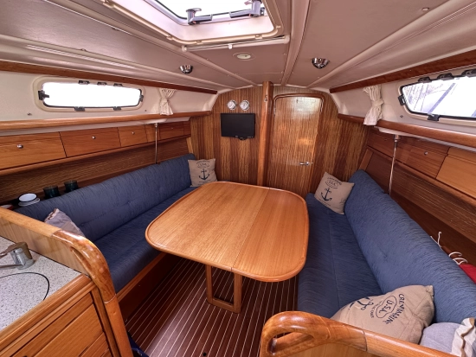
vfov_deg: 85.7
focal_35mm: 14
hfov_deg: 102.0
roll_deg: -0.2
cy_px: 178
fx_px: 193
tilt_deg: -19.4
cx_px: 238
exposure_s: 1/99
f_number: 2.2
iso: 200
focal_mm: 2.22
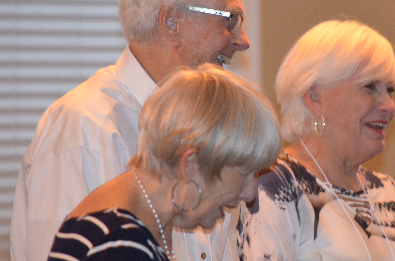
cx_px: 294
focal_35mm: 590
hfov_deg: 3.5
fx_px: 6461
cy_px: 87
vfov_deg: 2.3
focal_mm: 220
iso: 3200
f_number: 5.3
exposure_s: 1/60
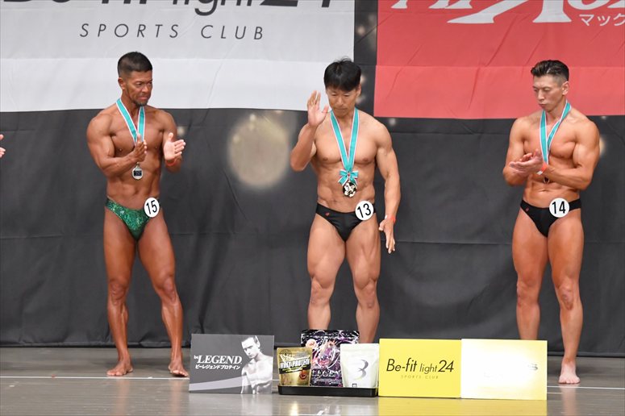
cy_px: 208
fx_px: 3505
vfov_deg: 6.8
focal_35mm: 202
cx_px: 312
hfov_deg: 10.2
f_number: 5.6
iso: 6400
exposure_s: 1/400
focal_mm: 135
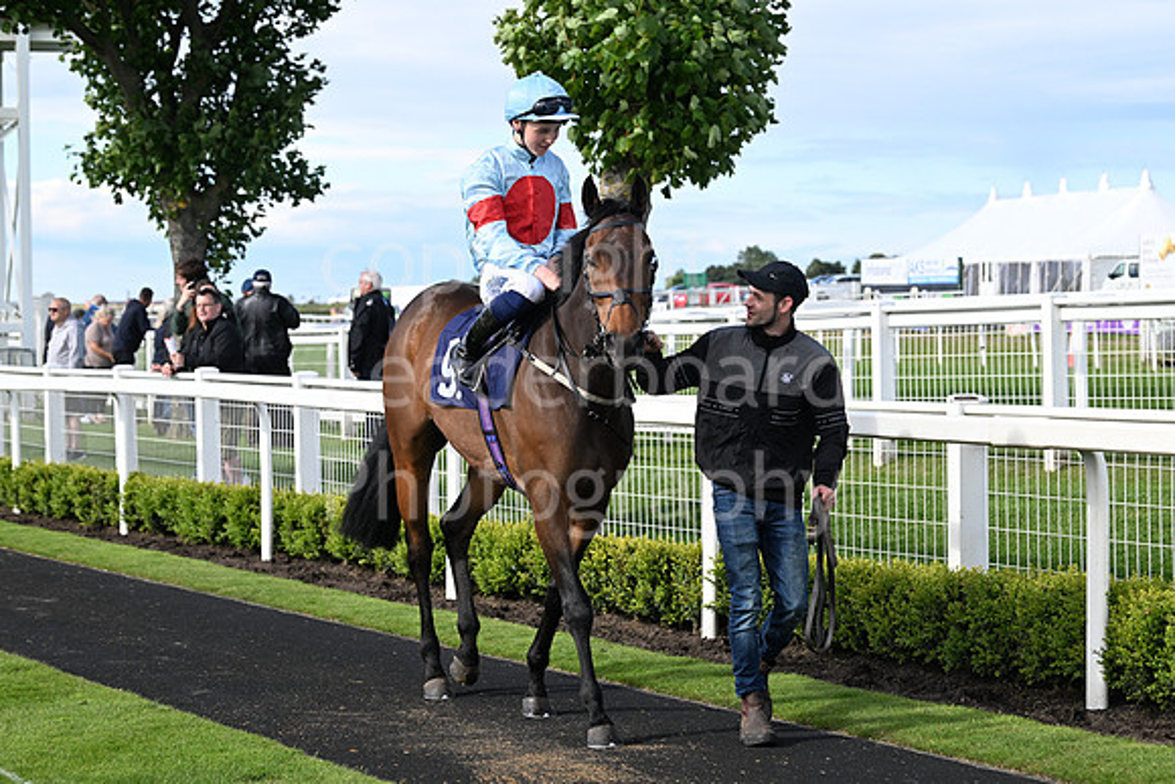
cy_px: 392
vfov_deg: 15.2
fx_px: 2938
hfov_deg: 22.6
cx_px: 588
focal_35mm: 90
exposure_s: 1/1250
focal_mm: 90
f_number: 5.6
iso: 500
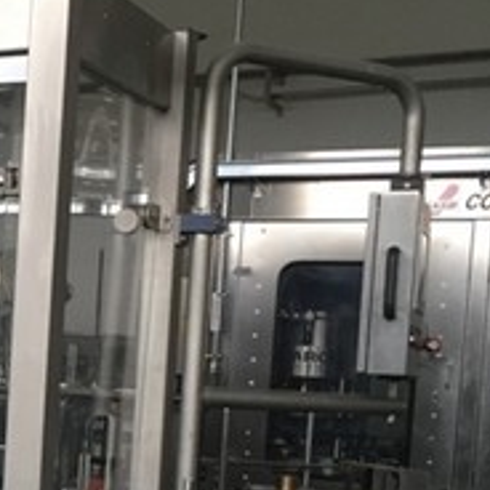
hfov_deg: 18.0
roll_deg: -3.6
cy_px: 450
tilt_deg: -4.1
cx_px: -173
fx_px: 1425
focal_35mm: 89
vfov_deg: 19.1
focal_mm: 4.15
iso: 50
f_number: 2.2
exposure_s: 1/33
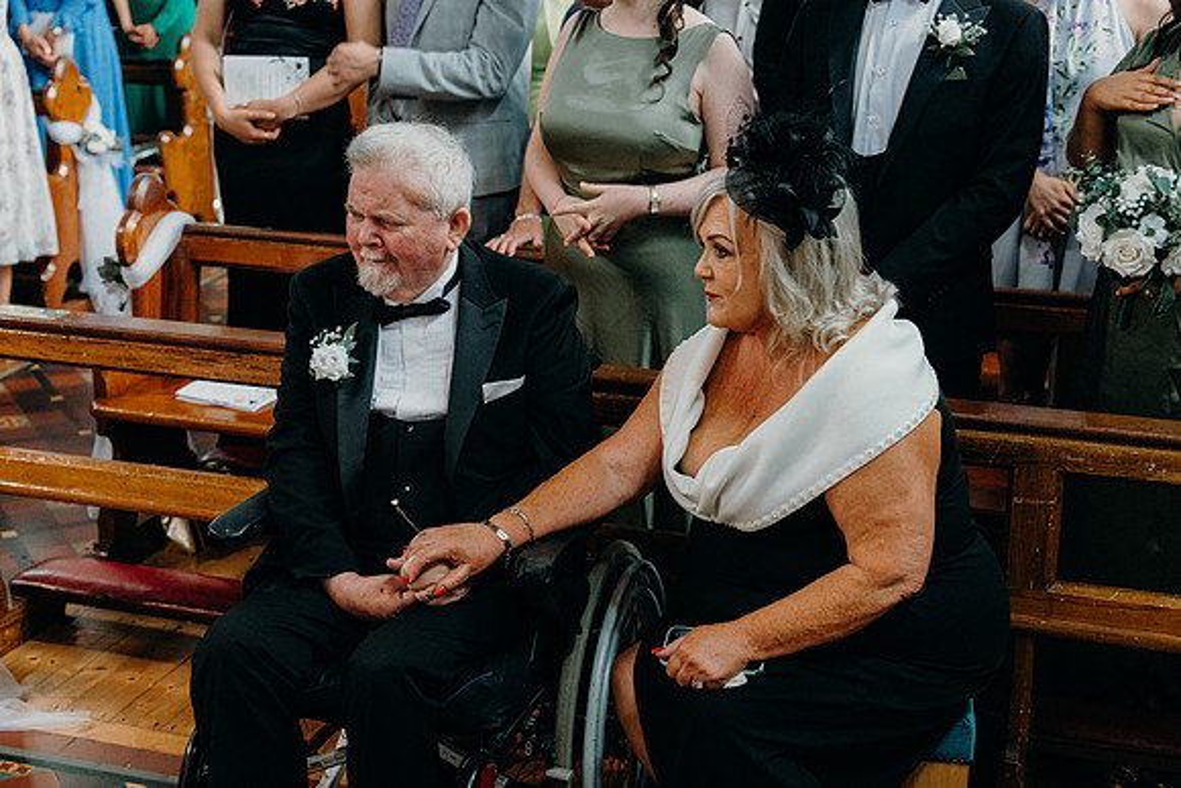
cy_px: 394
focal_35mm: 56
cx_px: 590
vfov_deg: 24.2
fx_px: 1837
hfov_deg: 35.6
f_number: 3.5
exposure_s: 1/160
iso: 5000
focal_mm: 56
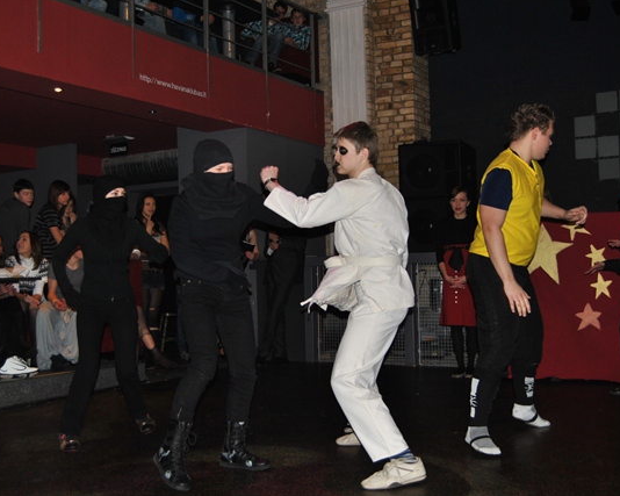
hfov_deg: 42.0
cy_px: 247
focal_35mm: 44
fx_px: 807
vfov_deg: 34.1
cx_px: 280
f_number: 4
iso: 200
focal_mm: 26
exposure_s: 1/60
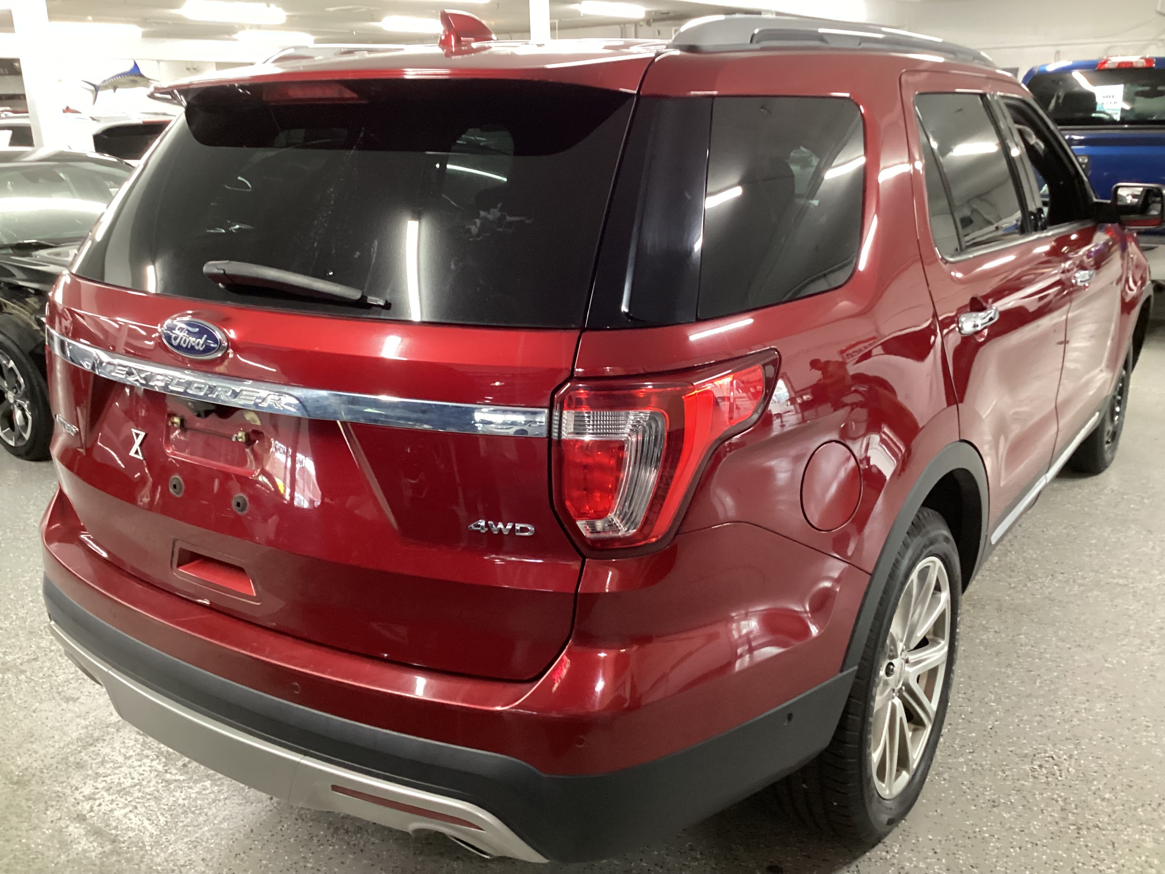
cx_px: 582
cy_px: 437
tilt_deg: -19.8
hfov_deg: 58.4
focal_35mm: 31
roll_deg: +1.6
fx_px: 1043
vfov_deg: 45.4
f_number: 2.4
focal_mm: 3.3
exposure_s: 1/25
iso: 400
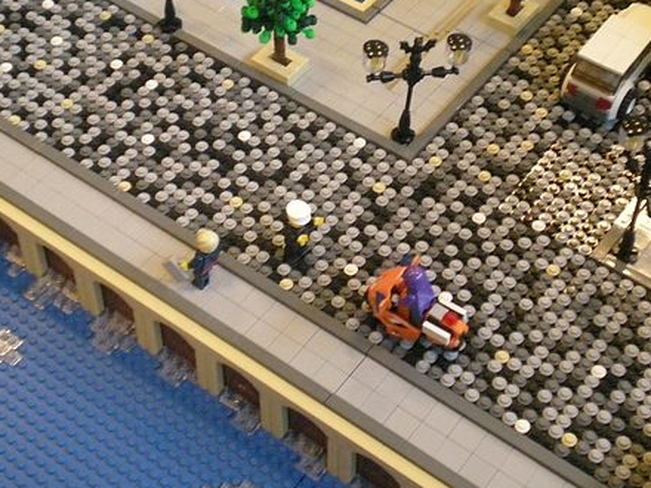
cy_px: 145
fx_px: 1204
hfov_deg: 30.3
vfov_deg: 22.8
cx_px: 337
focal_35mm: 64
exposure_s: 1/17.6
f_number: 3.5
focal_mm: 7.4
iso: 400
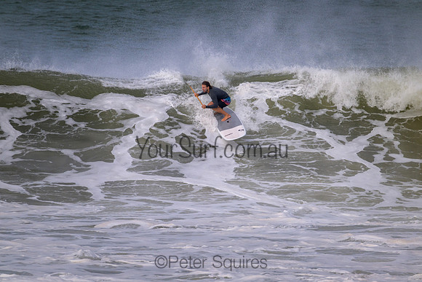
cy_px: 141
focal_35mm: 800
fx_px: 9380
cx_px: 211
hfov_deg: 2.6
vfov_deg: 1.7
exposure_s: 1/2000
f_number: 11
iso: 720
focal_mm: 800
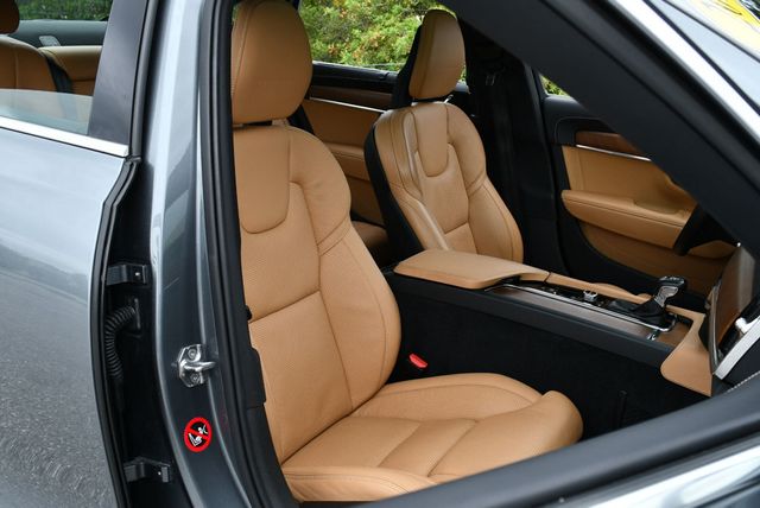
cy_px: 254
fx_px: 761
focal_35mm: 36
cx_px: 380
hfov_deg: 53.1
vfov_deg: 36.9
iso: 200
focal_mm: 18
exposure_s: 1/250
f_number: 7.1
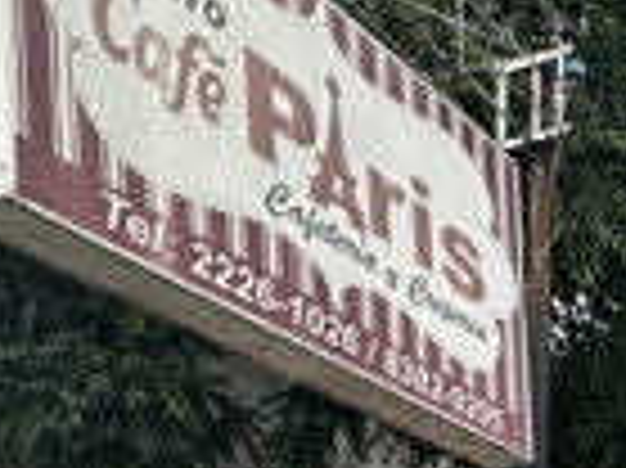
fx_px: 1156
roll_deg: -1.7
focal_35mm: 64
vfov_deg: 17.6
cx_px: 853
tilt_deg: -0.3
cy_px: 886
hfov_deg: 25.3
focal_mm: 2.22
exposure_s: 1/351
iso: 40
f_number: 2.2
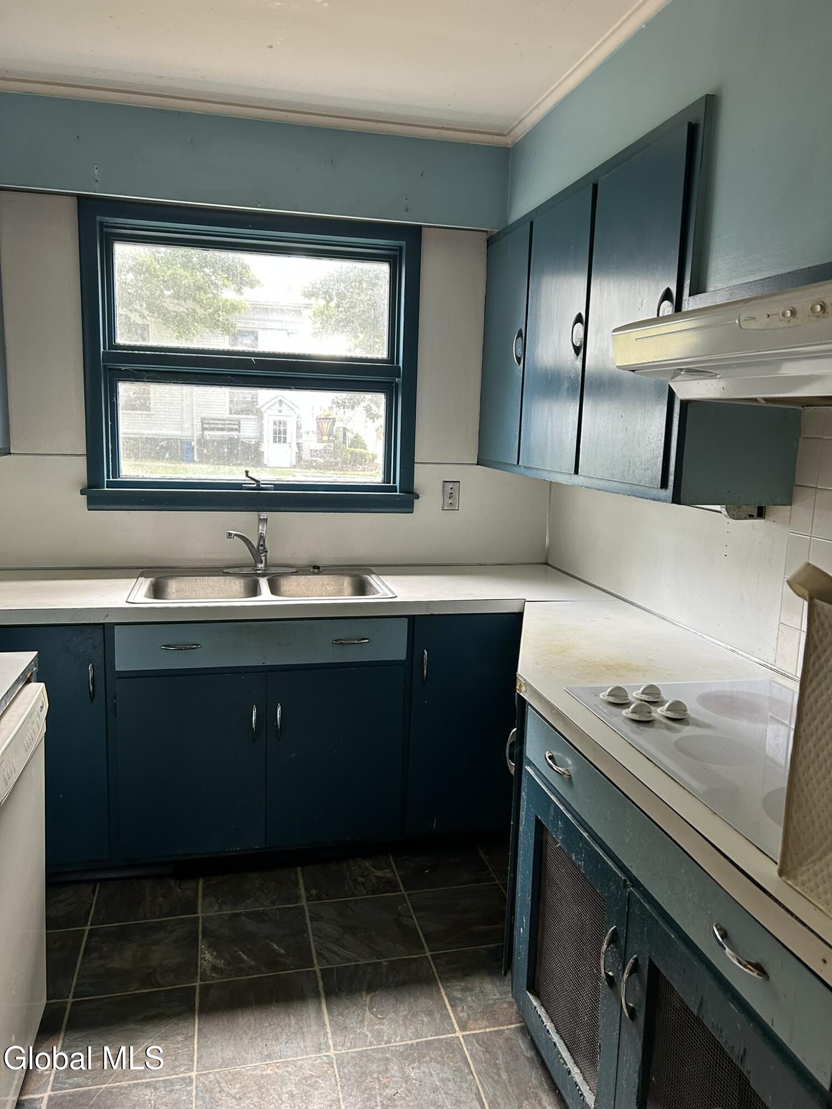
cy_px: 554
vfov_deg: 67.3
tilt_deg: -8.3
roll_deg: -1.8
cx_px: 416
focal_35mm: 26
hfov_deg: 53.1
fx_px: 833
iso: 125
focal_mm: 5.7
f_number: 1.5
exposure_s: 1/101
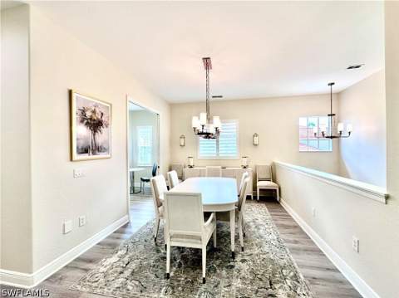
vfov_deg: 85.6
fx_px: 161
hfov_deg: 102.1
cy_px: 149
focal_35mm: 14
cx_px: 200
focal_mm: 2.22
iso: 64
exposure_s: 1/120
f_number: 2.2
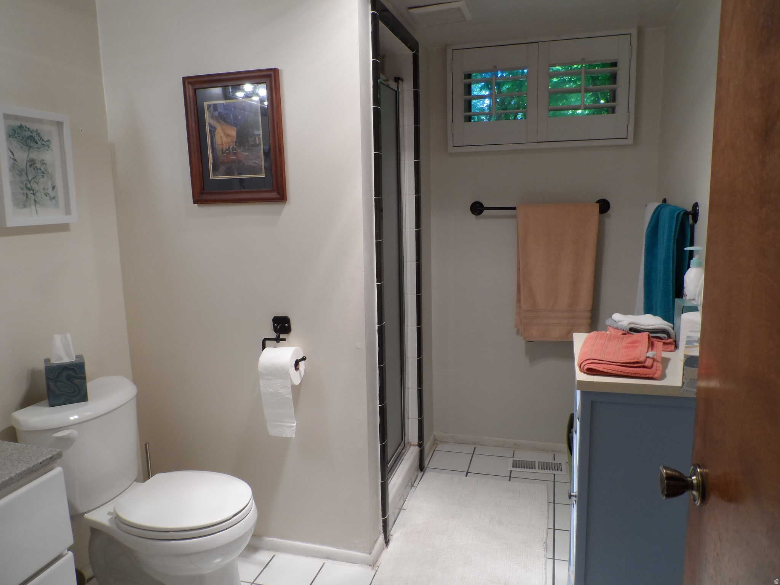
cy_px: 292
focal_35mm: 24
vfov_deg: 56.8
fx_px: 541
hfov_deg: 71.6
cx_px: 390
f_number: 3.2
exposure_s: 1/30
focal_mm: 4
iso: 100
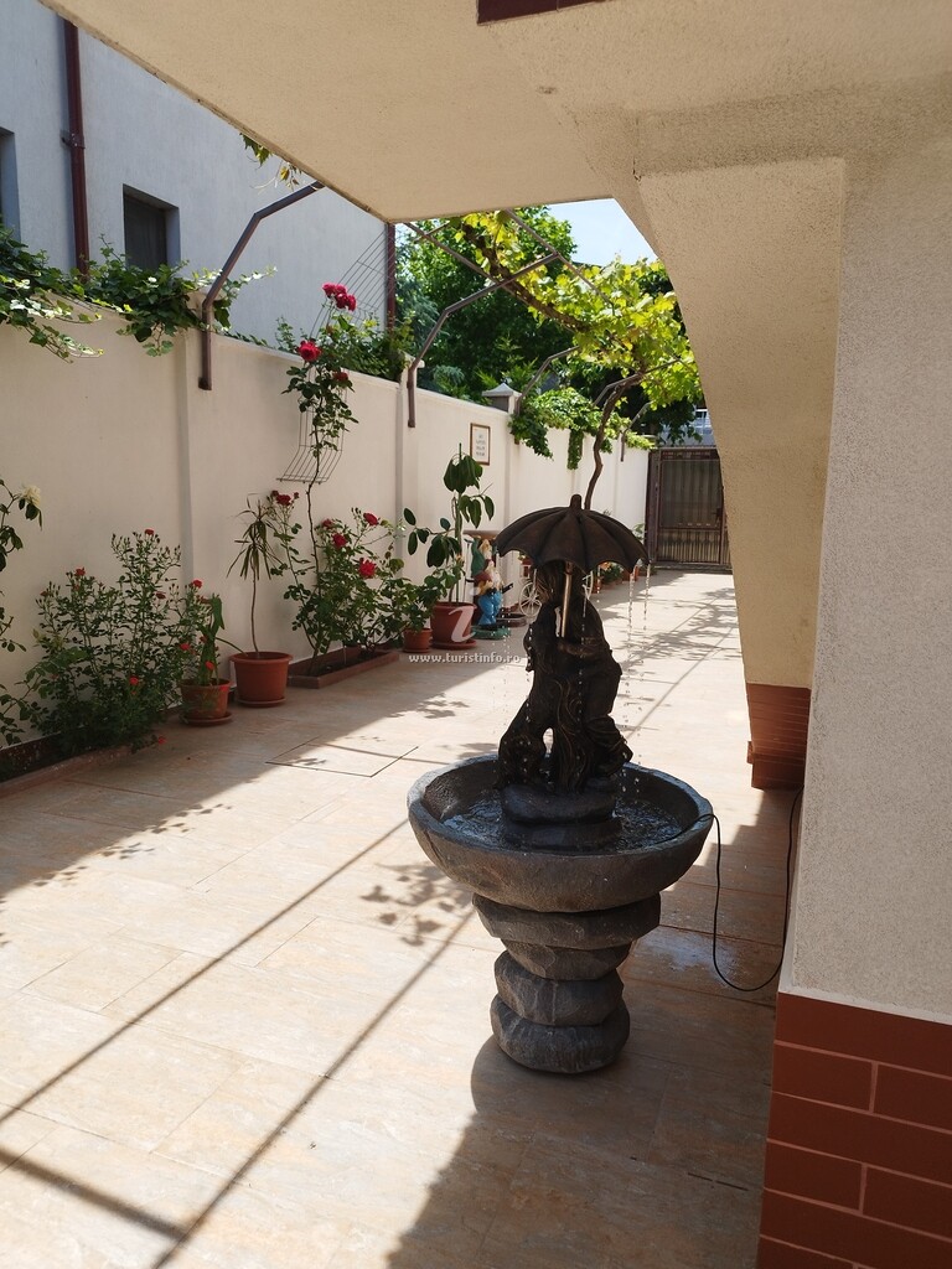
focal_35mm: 24
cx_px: 476
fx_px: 880
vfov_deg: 71.6
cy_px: 634
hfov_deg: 56.8
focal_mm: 5.89
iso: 50
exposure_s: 1/659
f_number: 1.89
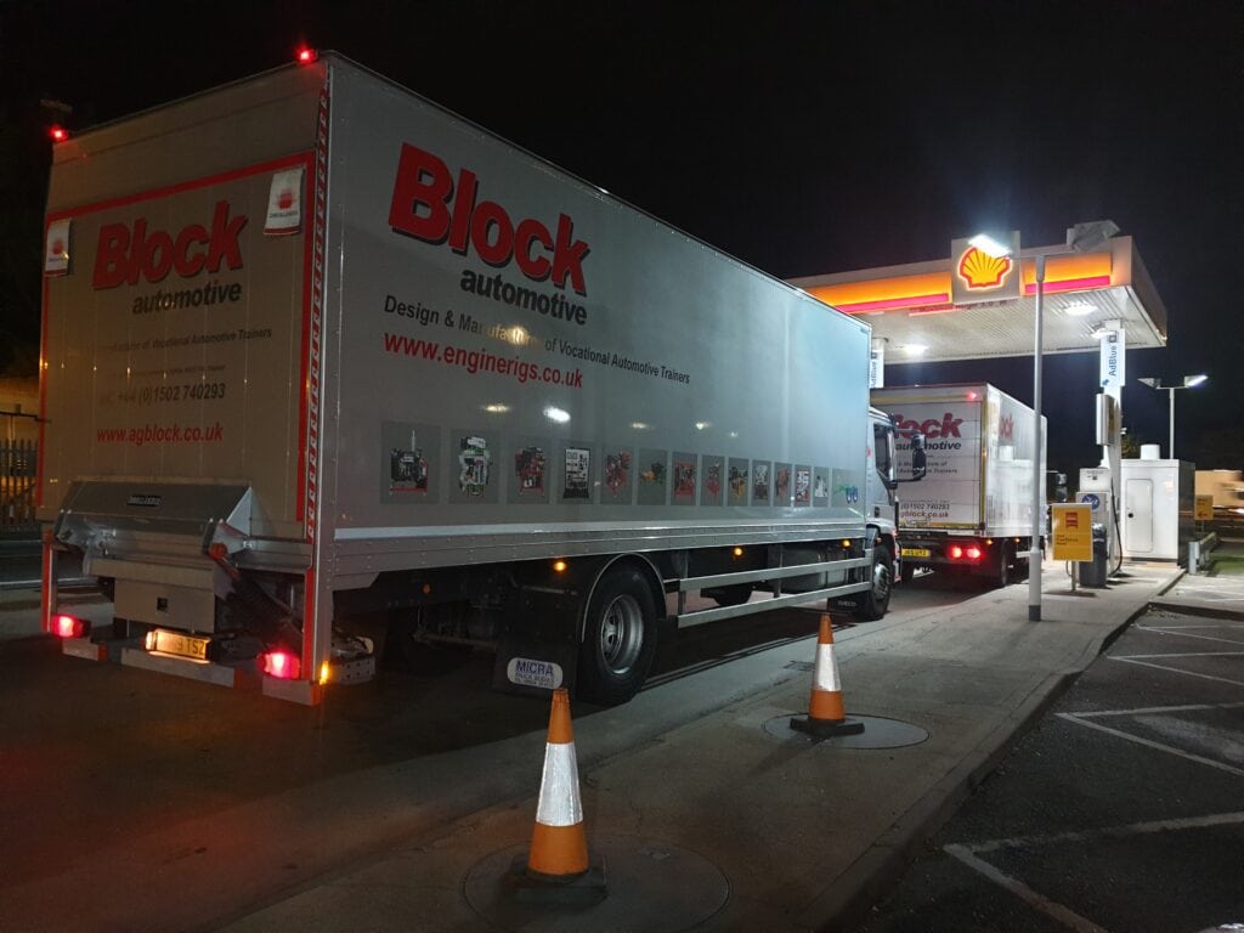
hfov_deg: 67.3
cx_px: 622
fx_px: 934
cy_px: 466
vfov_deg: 53.1
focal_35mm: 26
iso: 250
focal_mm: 4.3
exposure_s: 1/17
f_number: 1.5
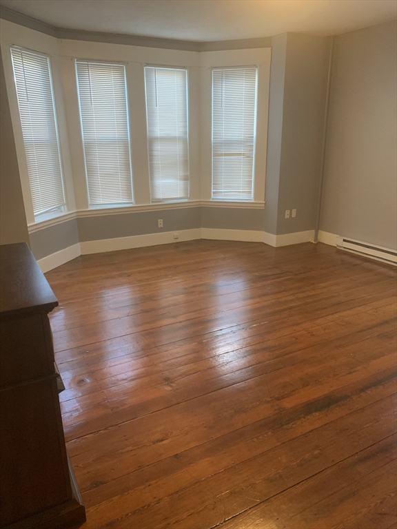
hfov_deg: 53.1
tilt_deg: -17.7
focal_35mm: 26
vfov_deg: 67.3
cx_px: 198
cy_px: 264
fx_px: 398
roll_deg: +1.3
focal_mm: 4.25
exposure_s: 1/60
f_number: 1.8
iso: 320
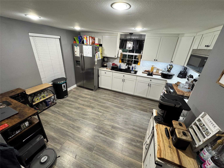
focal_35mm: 14
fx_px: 91
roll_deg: -4.1
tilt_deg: -24.8
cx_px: 112
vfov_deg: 85.7
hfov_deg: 102.1
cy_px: 84
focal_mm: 2.22
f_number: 2.2
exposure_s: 1/60
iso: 250
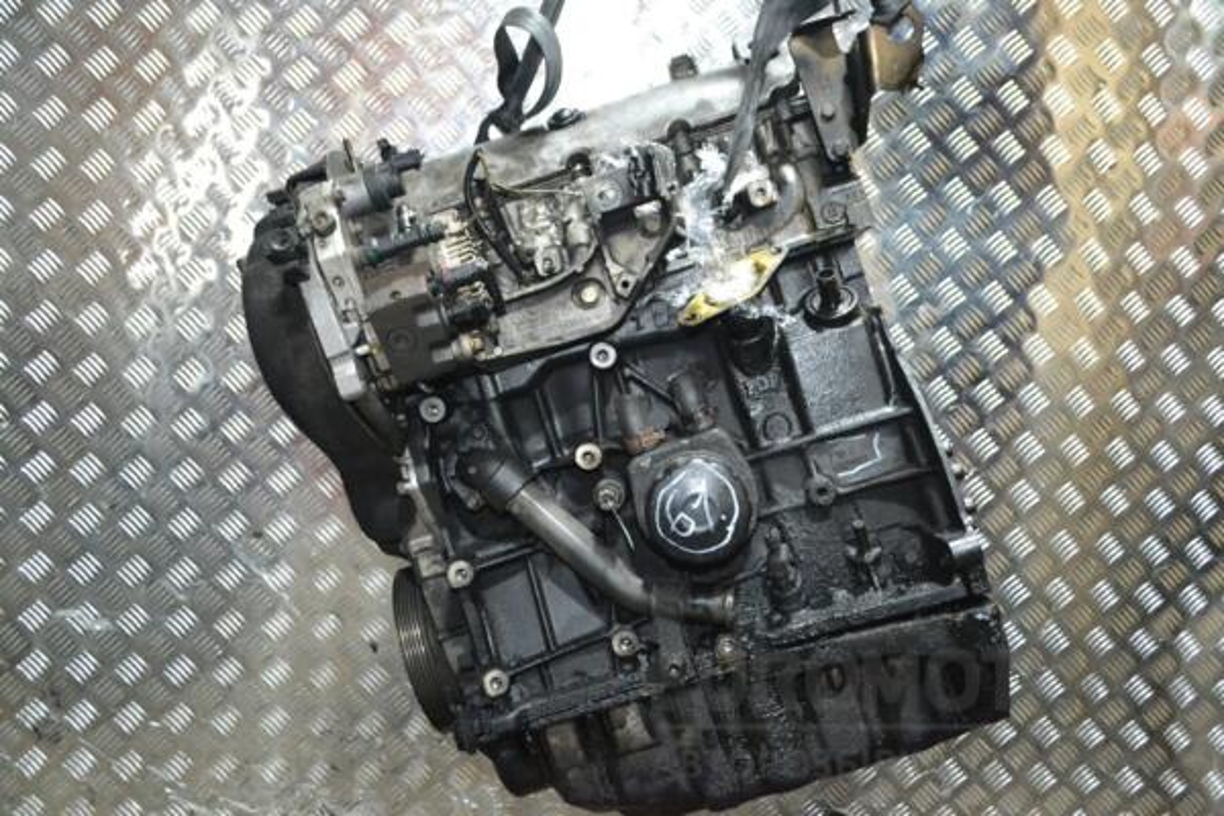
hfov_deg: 53.1
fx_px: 1224
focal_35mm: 36
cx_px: 612
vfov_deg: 36.9
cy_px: 408
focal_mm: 24
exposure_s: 1/60
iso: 2200
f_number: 4
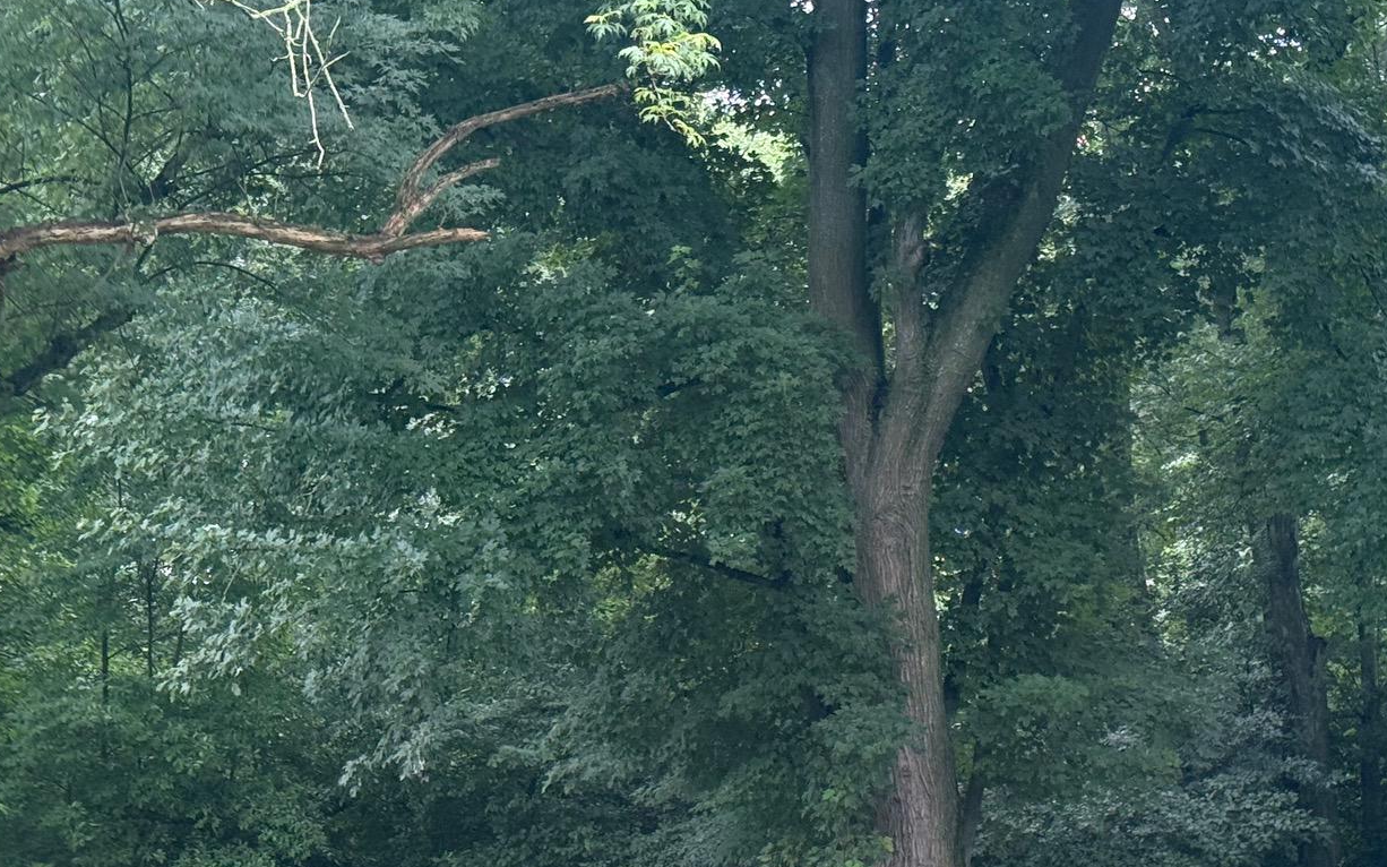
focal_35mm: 85
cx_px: 910
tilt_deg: +2.8
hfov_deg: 24.3
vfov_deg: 15.3
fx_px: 3213
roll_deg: -1.4
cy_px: 676
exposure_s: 1/205
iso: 200
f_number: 1.78
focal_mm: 6.76
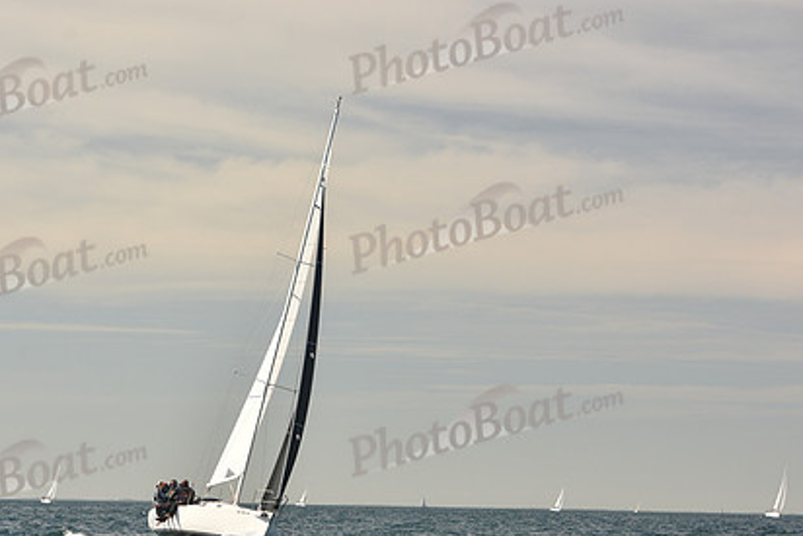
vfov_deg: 9.9
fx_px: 3079
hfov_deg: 14.8
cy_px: 352
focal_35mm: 138
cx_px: 249
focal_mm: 98
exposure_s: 1/640
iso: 250
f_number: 6.3
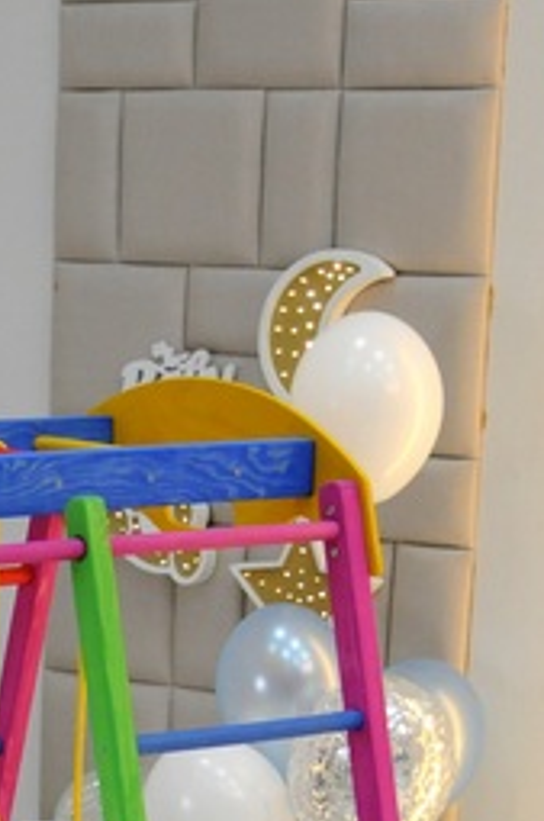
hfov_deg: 9.5
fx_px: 3209
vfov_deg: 14.1
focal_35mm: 141
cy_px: 1021
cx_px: -140
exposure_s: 1/60
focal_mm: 30
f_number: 5.6
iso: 1000
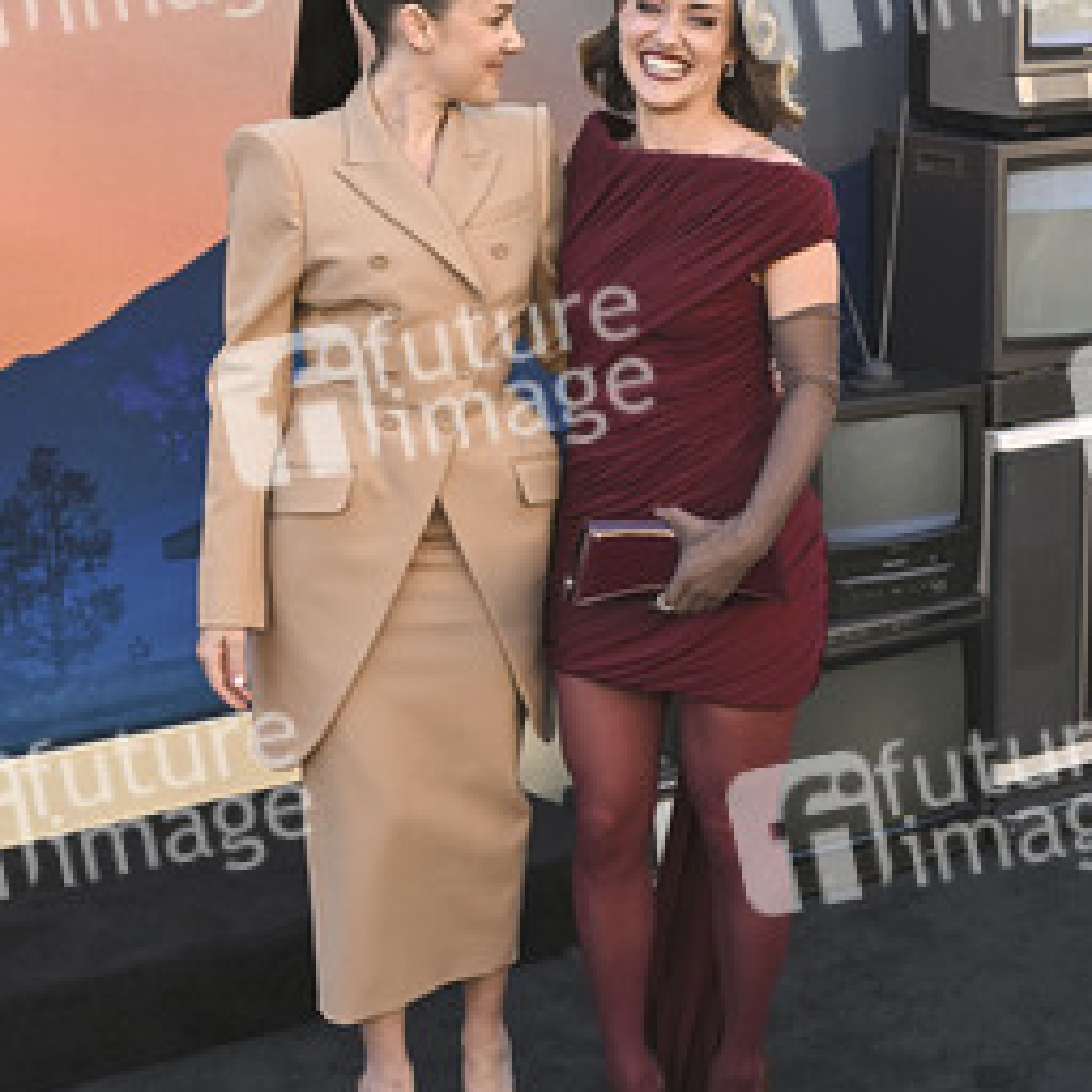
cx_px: 559
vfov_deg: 28.1
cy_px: 601
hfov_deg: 28.2
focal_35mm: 61
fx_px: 2177
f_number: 7.1
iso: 640
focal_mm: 46
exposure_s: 1/320
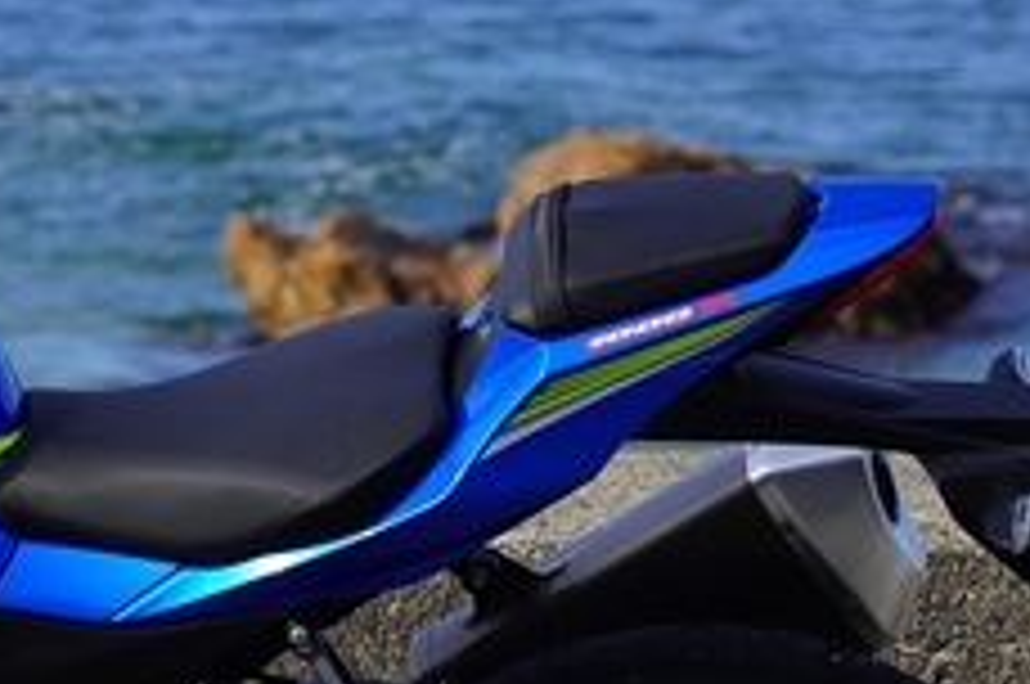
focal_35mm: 367
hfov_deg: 5.6
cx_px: -184
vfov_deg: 3.7
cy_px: 389
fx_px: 10485
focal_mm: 105
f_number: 6.3
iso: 100
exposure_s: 1/320
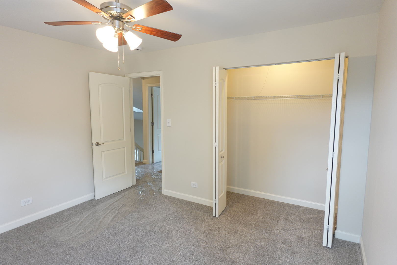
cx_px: 198
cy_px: 132
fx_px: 221
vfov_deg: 61.9
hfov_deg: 84.0
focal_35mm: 20
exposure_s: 1/80
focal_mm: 7.6
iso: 250
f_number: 2
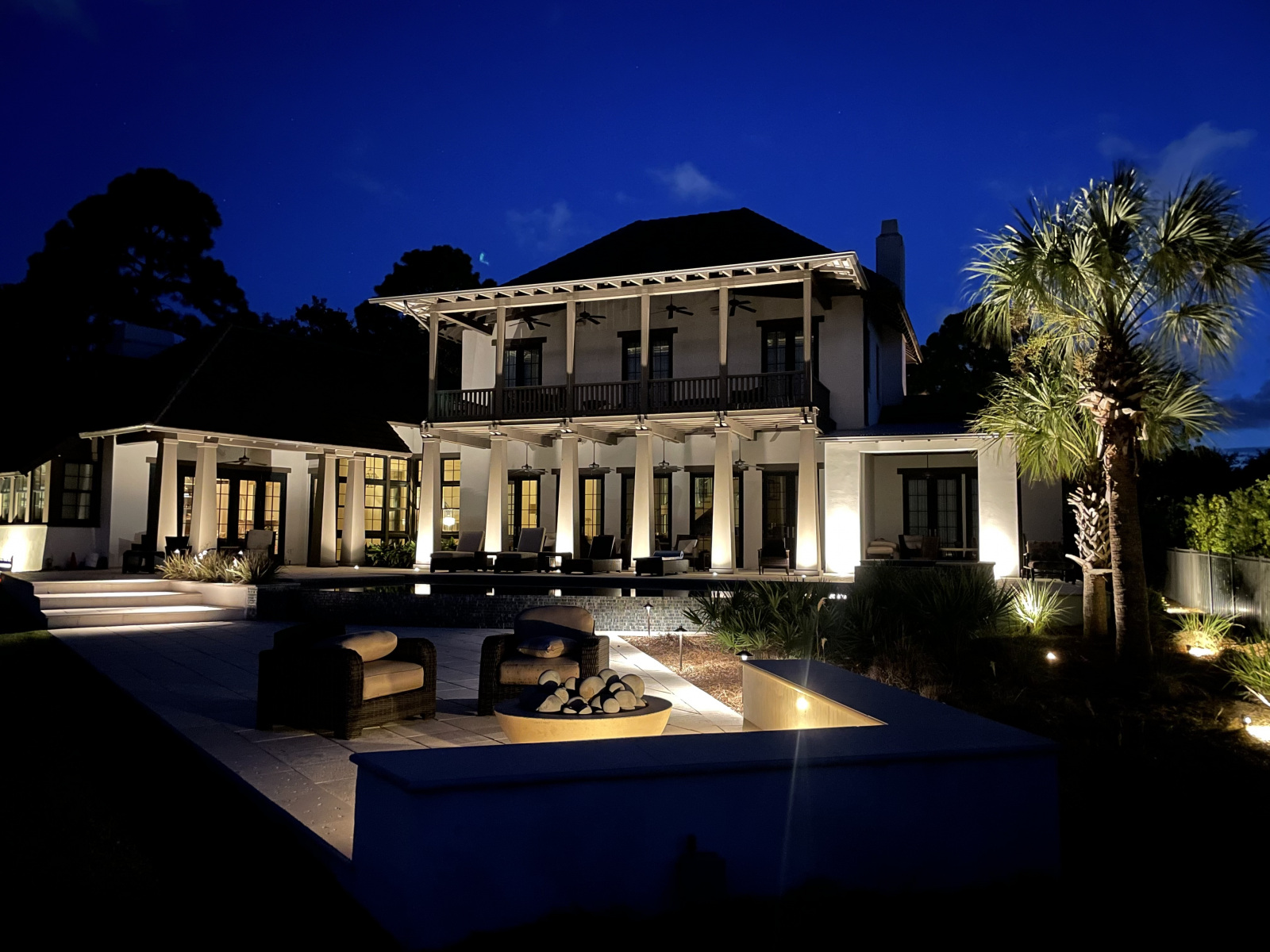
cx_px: 635
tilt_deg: +5.0
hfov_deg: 67.3
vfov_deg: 53.1
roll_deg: +0.3
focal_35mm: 26
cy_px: 476
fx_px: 954
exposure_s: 1/4
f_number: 1.6
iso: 500
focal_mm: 4.2
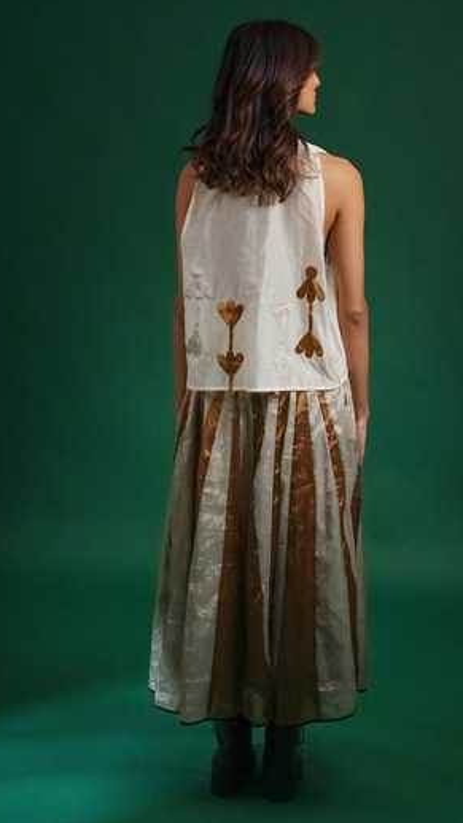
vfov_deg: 39.5
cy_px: 409
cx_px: 261
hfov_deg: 22.8
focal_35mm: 53
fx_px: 1148
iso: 2000
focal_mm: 49.5
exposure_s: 1/640
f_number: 2.8
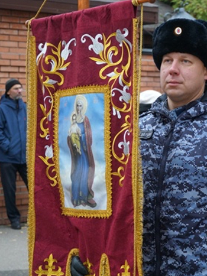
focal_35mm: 102
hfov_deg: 14.3
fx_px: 814
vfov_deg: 19.3
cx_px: 193
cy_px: 138
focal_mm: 44
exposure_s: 1/160
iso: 800
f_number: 5
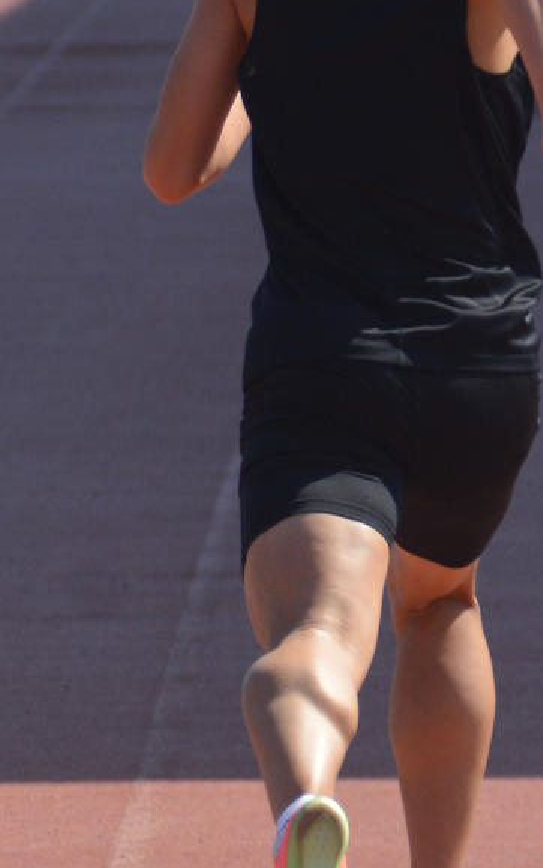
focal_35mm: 1081
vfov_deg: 1.9
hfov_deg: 1.2
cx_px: 400
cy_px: 558
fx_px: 25589
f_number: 6.3
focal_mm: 200
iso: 400
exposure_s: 1/1250
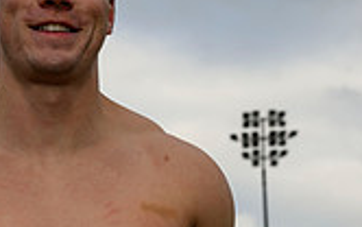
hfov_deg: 12.6
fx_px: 1639
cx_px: 89
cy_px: 482
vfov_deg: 7.5
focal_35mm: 166
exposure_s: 1/200
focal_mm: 60
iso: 320
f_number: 9
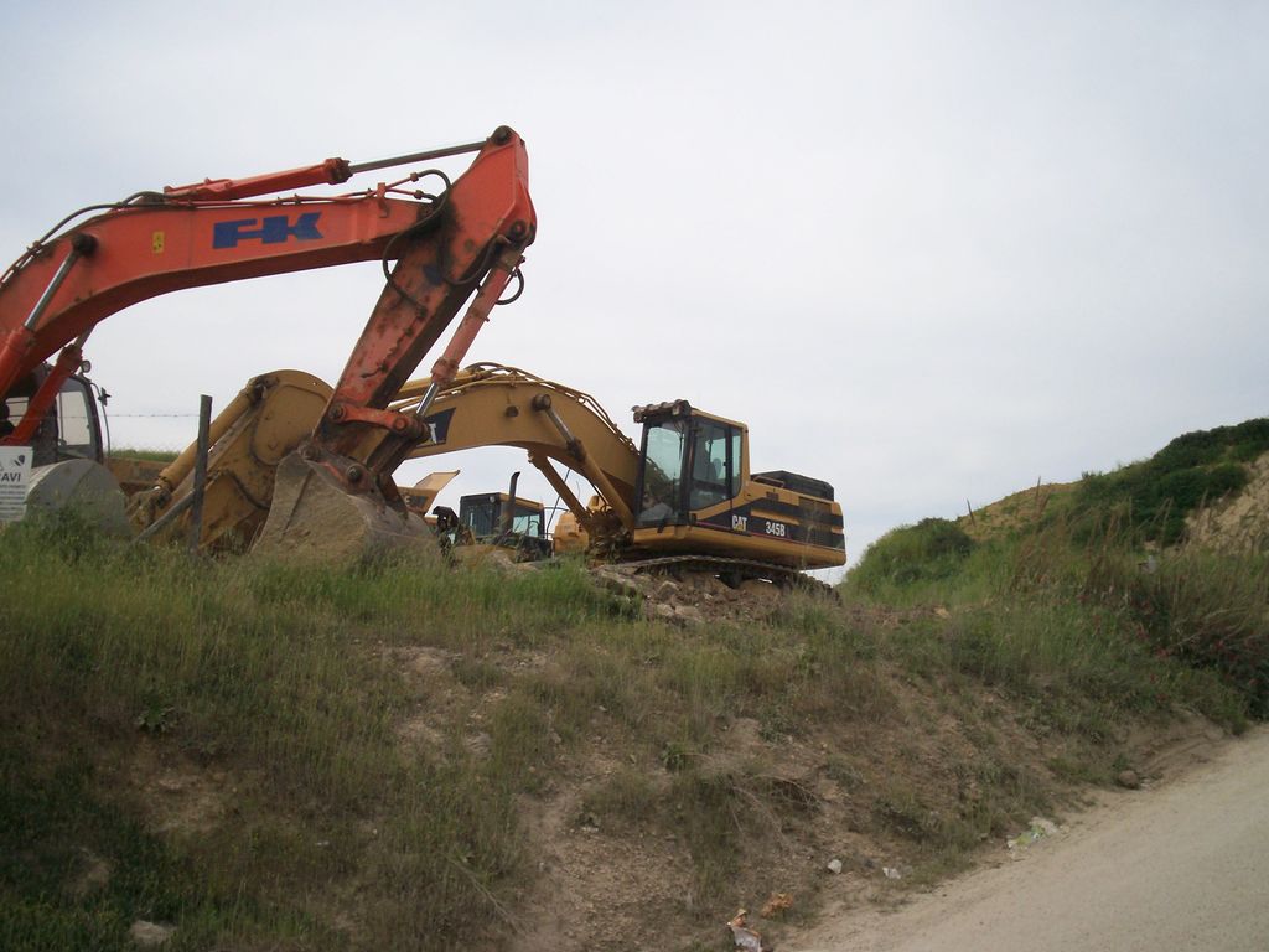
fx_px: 1320
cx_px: 634
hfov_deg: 51.4
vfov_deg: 39.7
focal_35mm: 36
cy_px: 476
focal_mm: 5.9
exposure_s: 1/754
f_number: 4.5
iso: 100
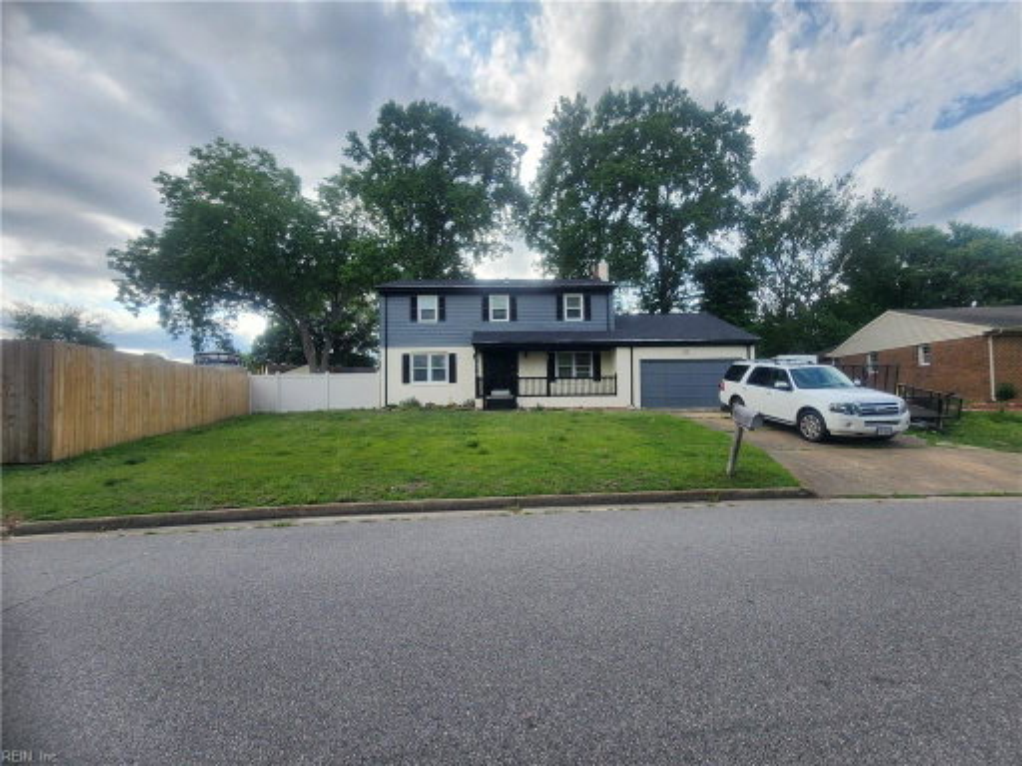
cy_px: 383
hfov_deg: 106.2
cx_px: 511
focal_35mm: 13
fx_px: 384
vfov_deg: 89.9
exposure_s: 1/1380
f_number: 2.2
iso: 50
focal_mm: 2.2
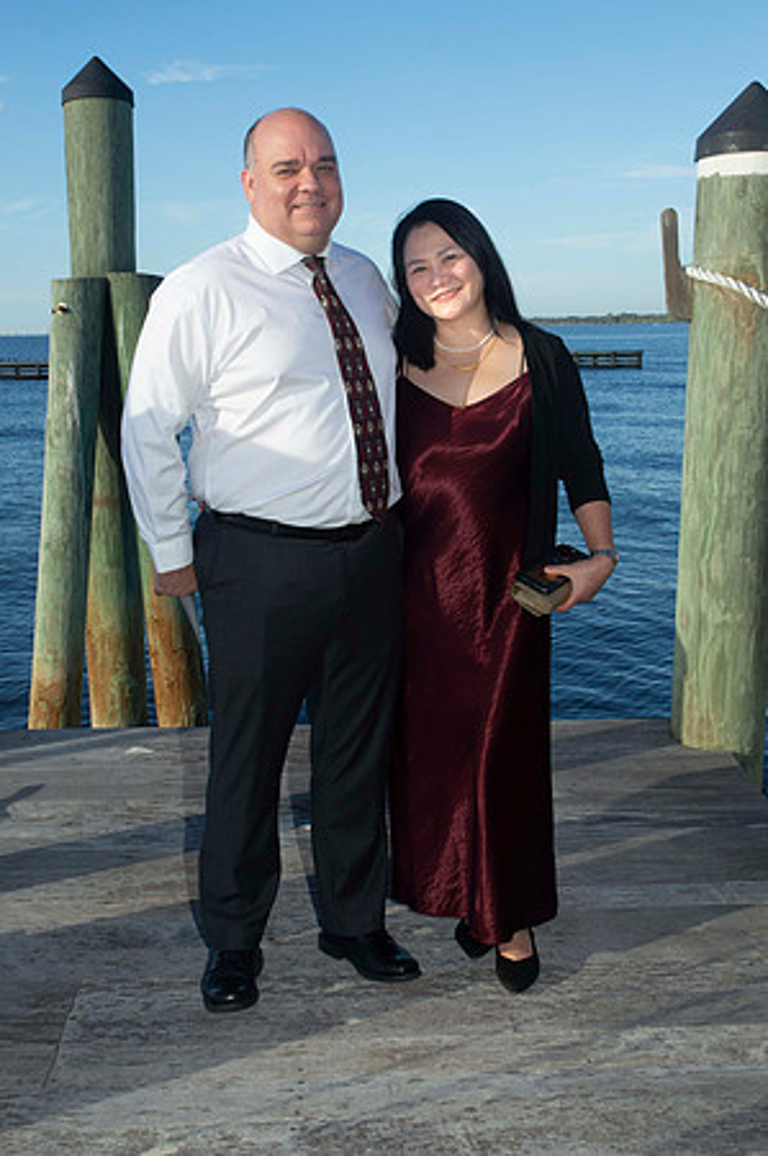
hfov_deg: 30.8
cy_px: 578
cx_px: 384
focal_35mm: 44
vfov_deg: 45.0
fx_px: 1395
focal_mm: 29
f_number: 10
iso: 100
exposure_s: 1/160
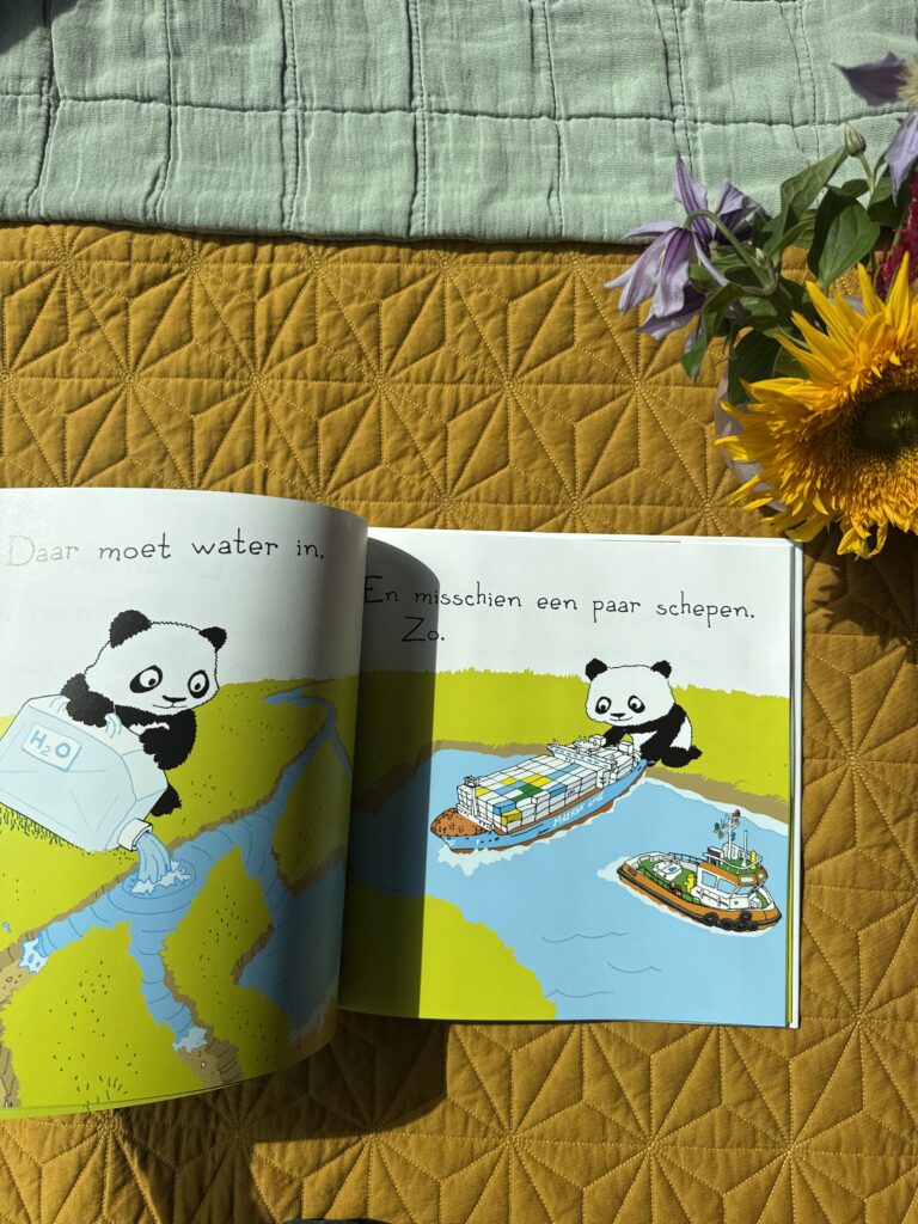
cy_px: 612
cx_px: 459
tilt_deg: -85.4
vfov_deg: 71.6
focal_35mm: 24
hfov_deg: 56.8
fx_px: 849
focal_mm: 6.76
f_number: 1.78
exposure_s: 1/5319
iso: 80
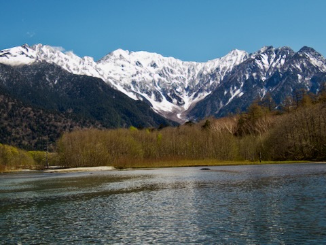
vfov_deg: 29.1
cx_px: 163
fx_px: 471
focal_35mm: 50
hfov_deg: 38.2
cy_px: 122
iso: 100
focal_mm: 9.01
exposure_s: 1/640
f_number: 4.5
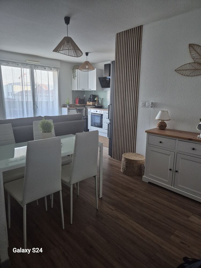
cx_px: 100
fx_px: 178
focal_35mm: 23
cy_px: 134
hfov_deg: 58.9
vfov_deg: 73.9
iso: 640
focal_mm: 5.4
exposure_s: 1/100
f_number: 1.8
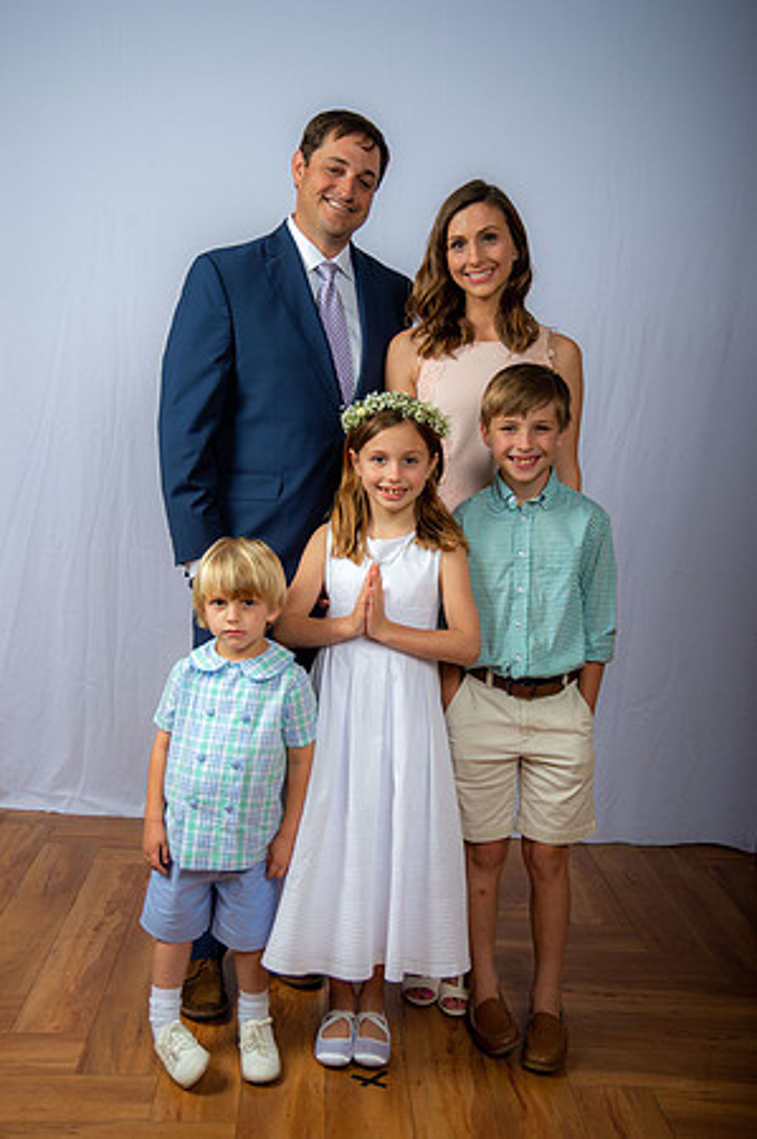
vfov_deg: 46.4
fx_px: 1328
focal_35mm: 42
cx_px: 378
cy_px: 570
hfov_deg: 31.8
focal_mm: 42
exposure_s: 1/200
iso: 250
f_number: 6.3
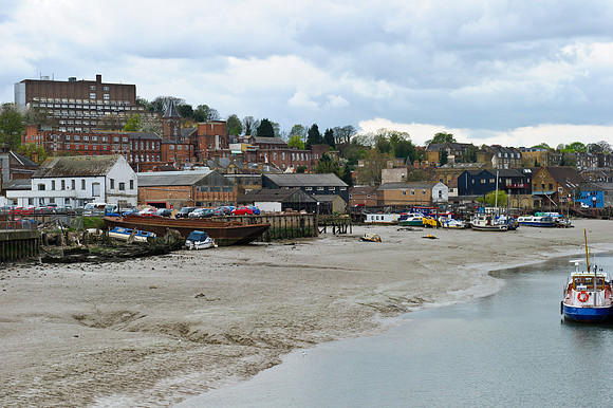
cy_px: 204
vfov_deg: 19.4
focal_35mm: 70
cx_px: 306
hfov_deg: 28.9
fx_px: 1191
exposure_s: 1/250
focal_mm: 70
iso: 200
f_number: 8
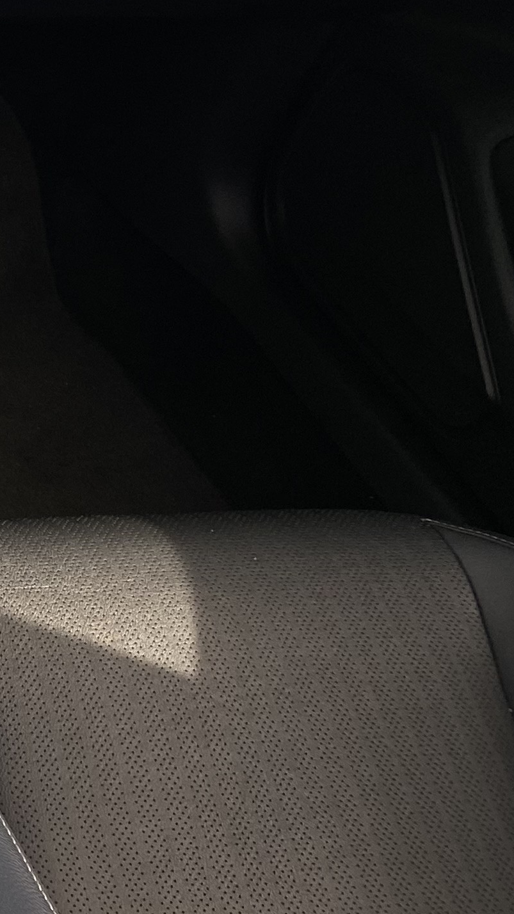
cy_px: 253
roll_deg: -8.5
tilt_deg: -36.8
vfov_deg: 26.3
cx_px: -747
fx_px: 1939
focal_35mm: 80
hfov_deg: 12.0
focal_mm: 4.25
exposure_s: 1/121
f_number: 1.8
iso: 100
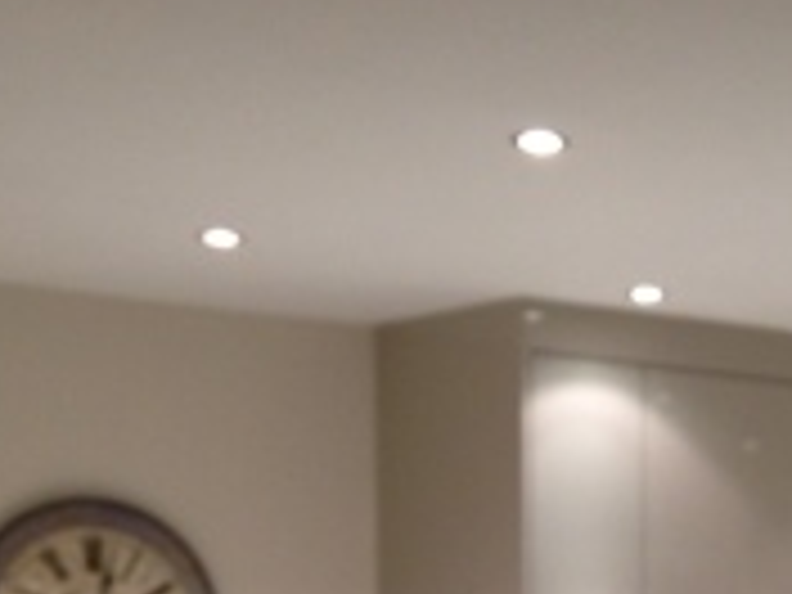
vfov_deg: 13.8
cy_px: 846
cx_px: 832
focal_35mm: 102
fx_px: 2334
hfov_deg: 18.6
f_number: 2.4
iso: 100
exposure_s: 1/20
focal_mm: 4.28
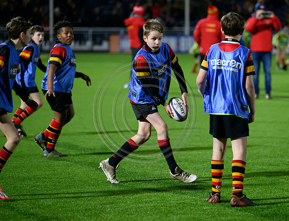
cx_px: 180
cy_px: 101
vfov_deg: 7.4
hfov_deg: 9.7
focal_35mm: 202
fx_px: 1698
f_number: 3.2
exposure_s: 1/1600
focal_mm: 170
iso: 6400
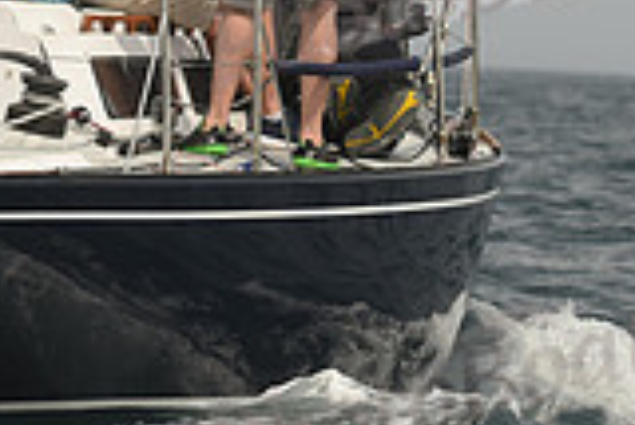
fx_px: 12800
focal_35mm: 725
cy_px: -169
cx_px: 4
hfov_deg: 2.8
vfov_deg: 1.9
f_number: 6.3
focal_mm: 200
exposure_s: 1/1000
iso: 250
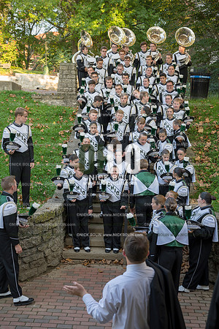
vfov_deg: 43.6
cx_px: 110
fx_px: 411
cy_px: 164
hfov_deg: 29.9
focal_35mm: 45
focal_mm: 45
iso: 125
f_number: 4
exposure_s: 1/80
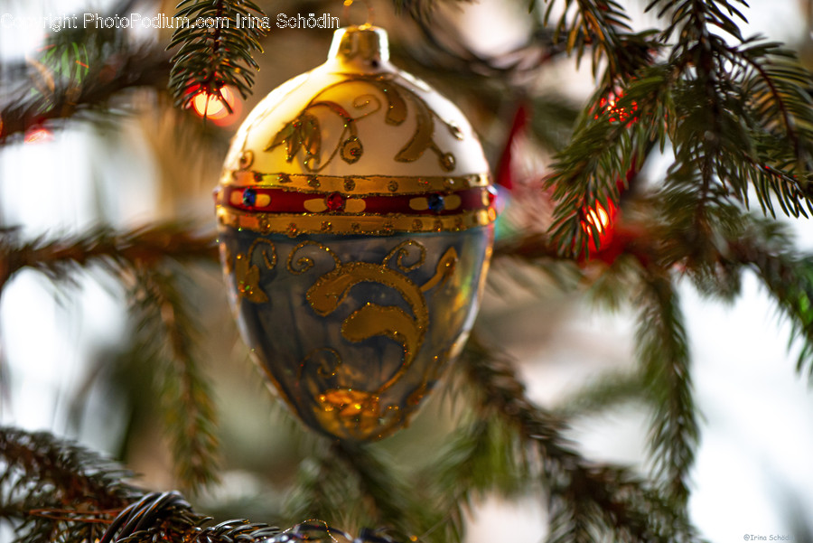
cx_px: 406
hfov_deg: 19.4
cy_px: 272
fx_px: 2372
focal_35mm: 105
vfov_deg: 13.1
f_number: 3
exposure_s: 1/50
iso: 1600
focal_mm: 105
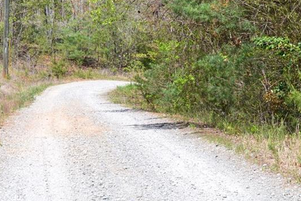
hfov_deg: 12.8
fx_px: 1337
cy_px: 25
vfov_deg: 8.6
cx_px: 98
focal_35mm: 160
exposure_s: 1/320
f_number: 10
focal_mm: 55
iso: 400
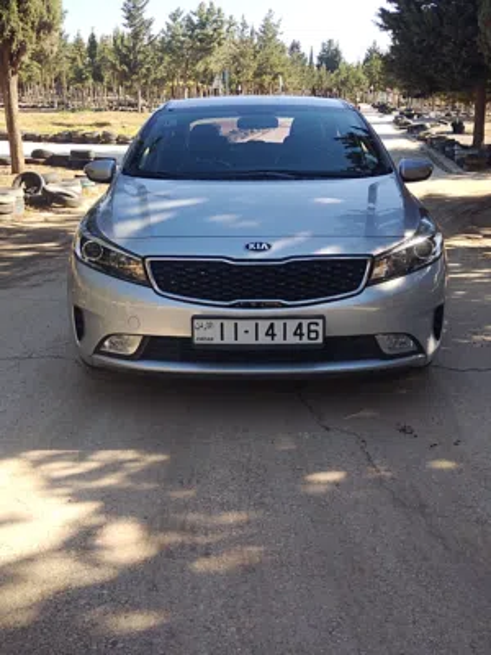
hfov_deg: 36.8
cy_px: 328
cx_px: 246
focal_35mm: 39
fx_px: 738
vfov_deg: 47.9
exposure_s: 1/333
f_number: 1.8
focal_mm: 4.75
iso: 100
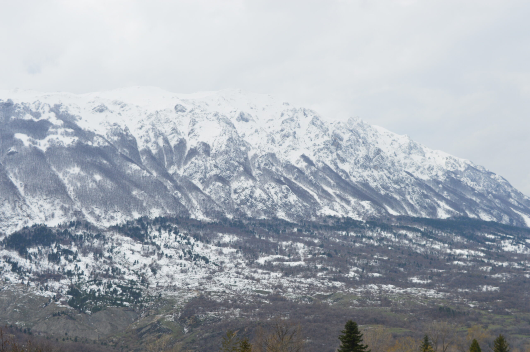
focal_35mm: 68
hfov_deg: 29.9
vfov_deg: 20.1
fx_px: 993
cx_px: 265
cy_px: 176
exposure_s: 1/500
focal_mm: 45
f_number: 11
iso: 250
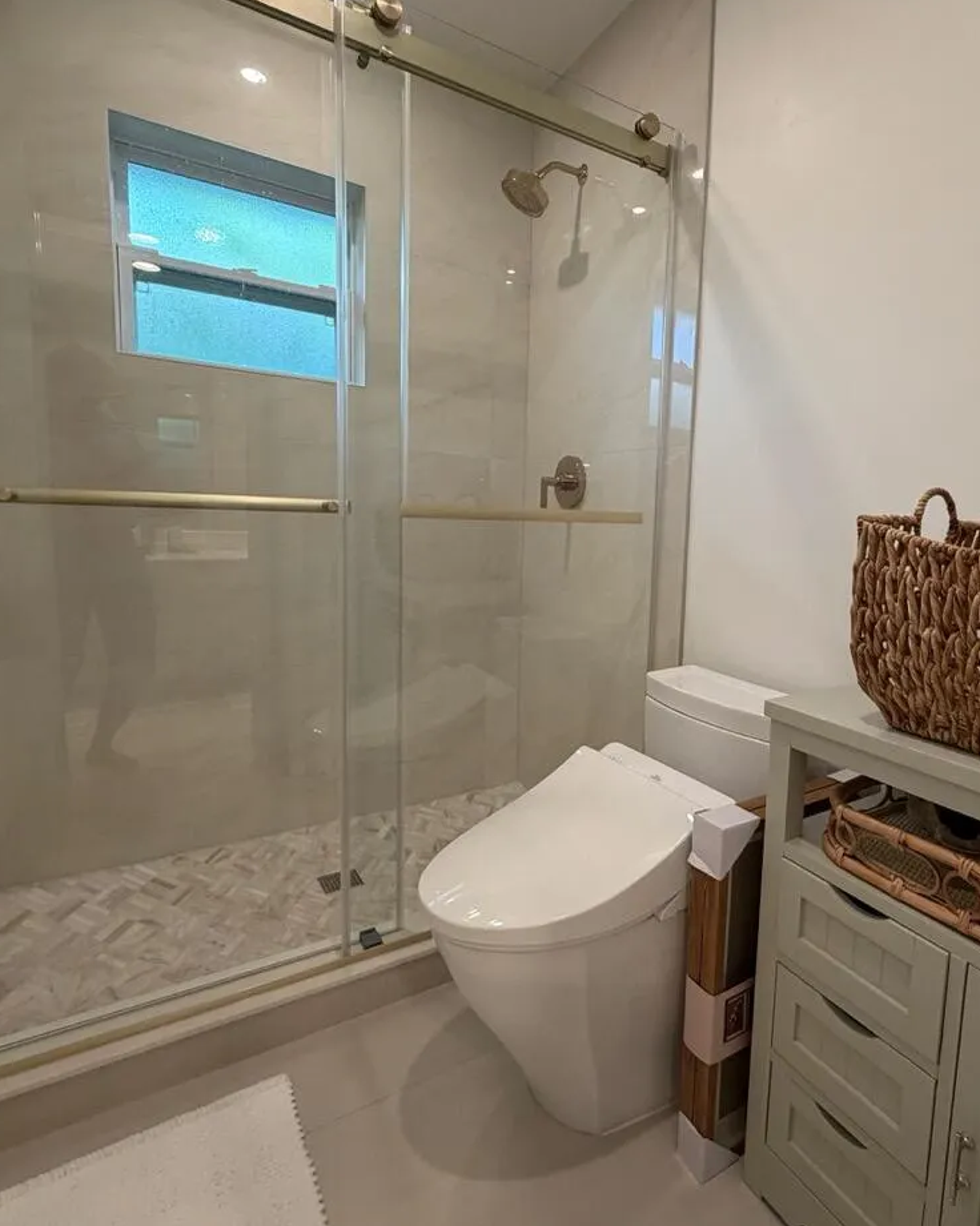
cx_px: 622
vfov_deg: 83.3
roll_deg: -3.2
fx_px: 689
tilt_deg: -7.4
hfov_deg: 69.5
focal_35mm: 19
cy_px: 594
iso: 320
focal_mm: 2.22
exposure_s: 1/120
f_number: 2.2
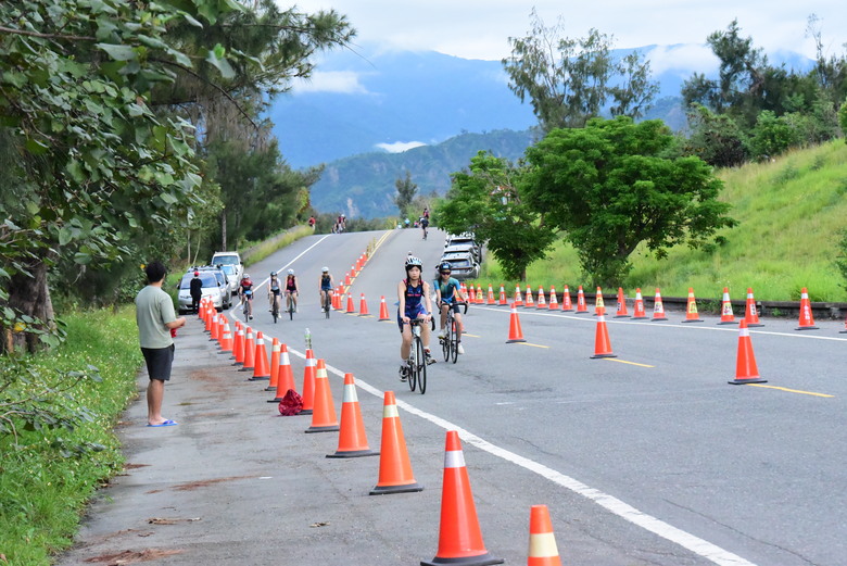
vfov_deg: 11.3
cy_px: 283
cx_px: 424
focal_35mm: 122
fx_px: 2872
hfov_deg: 16.8
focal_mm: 122
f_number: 11
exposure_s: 1/2000
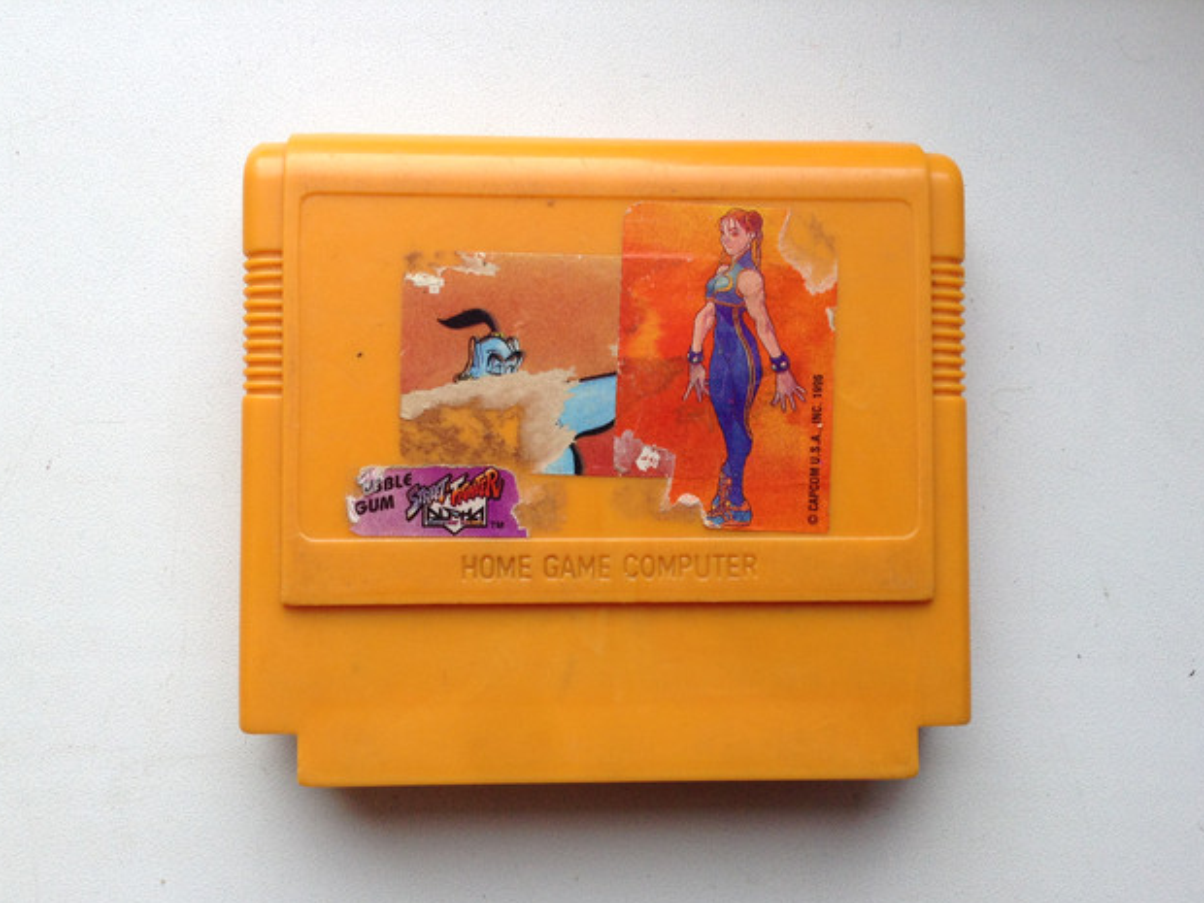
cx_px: 610
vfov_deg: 41.8
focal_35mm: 34
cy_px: 462
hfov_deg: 54.0
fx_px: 1183
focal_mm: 3.3
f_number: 2.4
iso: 50
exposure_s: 1/100
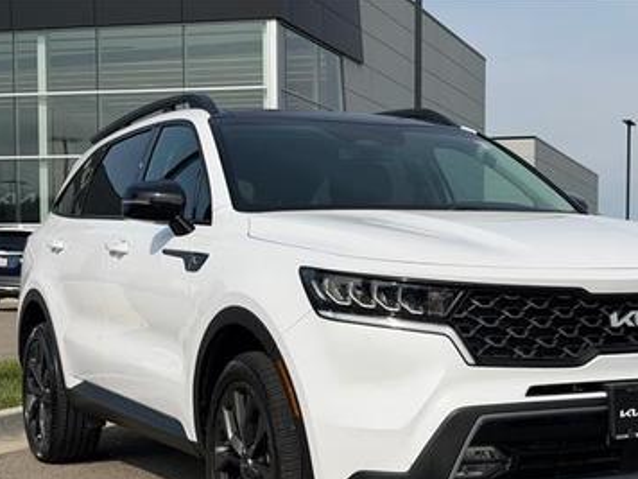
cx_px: 432
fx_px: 1253
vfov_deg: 21.5
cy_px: 335
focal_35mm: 68
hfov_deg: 28.4
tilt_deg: -2.5
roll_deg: +0.2
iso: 80
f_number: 1.78
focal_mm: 6.76
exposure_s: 1/11364
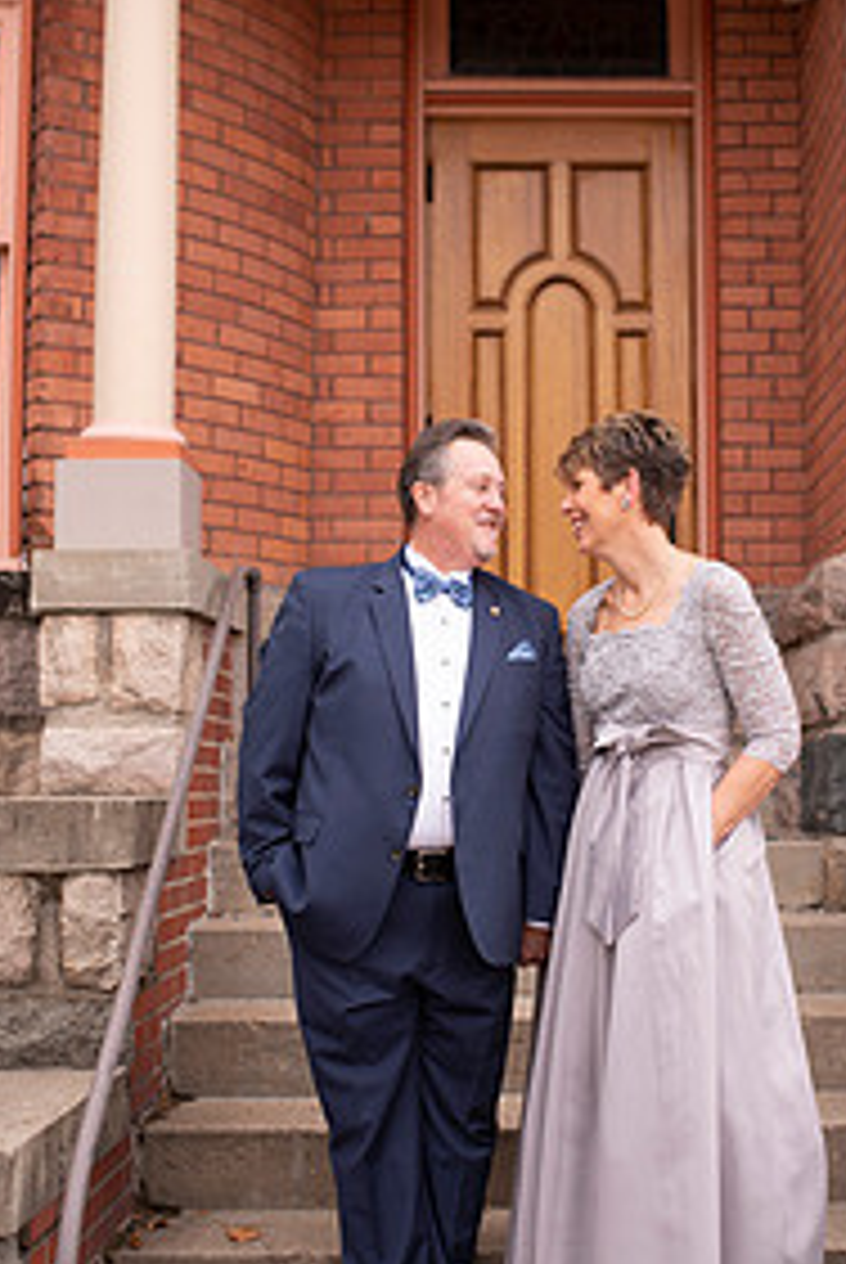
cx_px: 590
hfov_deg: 24.1
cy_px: 603
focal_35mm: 56
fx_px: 1969
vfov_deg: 35.6
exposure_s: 1/200
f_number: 2.2
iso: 100
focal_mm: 35
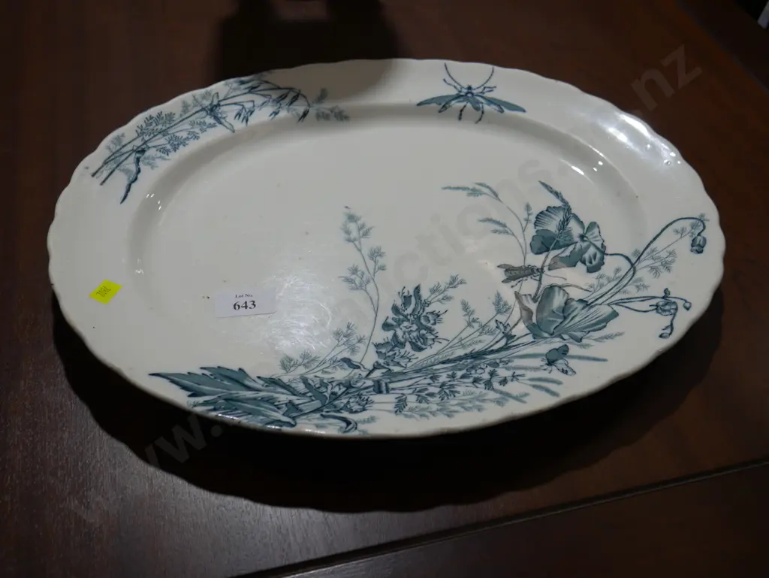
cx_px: 384
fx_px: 800
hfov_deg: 51.3
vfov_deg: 39.7
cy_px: 289
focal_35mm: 36
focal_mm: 18
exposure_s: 1/100
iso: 200
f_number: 4.5
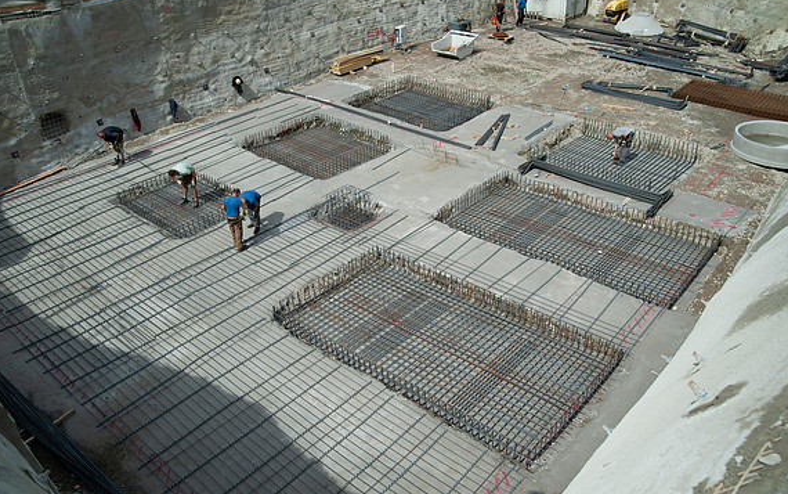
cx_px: 395
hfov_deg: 64.6
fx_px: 623
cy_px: 252
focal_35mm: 29
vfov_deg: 43.2
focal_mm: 28
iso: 200
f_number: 8
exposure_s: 1/1000
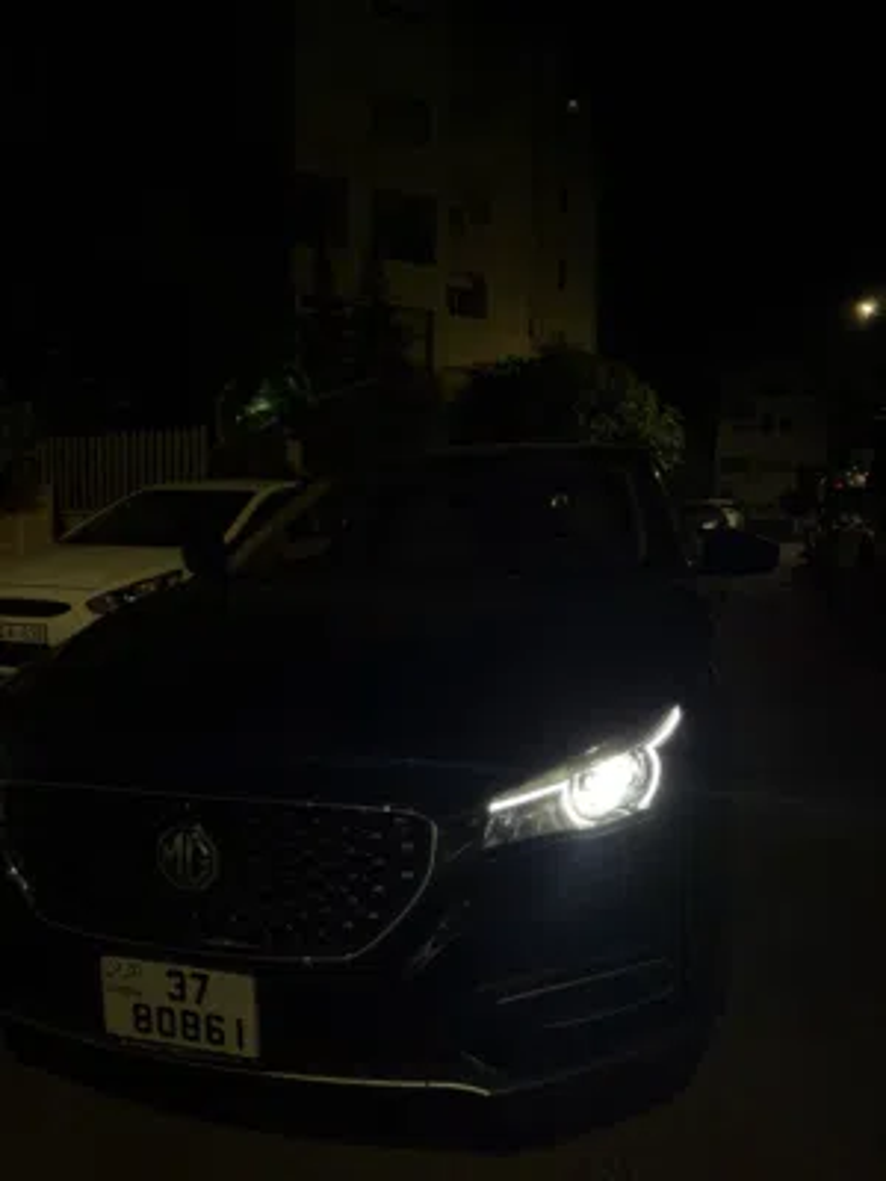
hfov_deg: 53.1
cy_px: 590
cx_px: 443
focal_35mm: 26
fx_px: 887
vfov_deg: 67.3
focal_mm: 5.96
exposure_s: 1/46
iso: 500
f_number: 1.6
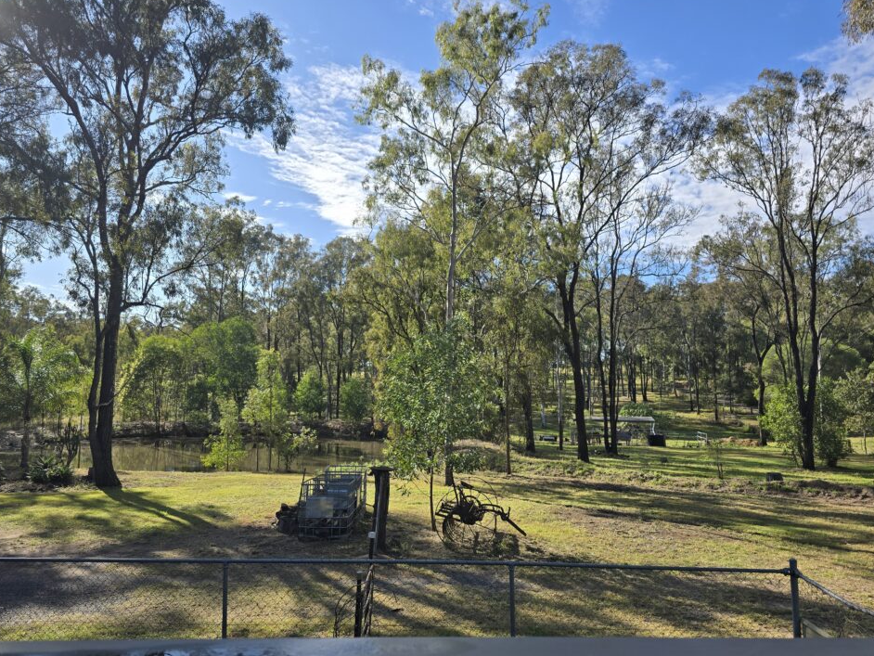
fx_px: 631
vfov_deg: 54.9
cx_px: 431
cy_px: 329
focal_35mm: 25
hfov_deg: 69.4
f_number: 1.7
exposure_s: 1/638
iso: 12
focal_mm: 6.3
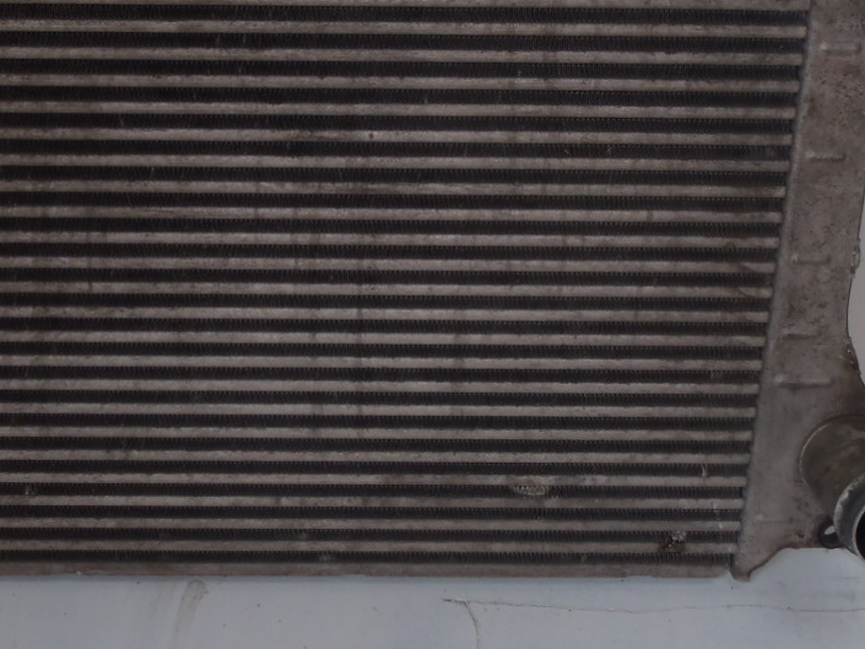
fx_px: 1724
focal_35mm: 69
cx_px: 231
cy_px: 271
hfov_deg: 27.8
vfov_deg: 21.3
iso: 100
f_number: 4.6
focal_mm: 6.83
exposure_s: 1/40
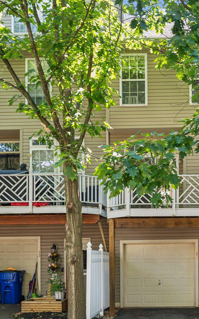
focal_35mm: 46
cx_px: 180
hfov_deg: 27.0
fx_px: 398
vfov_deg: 43.4
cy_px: 183
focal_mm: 24.5
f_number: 8
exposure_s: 1/40
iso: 200
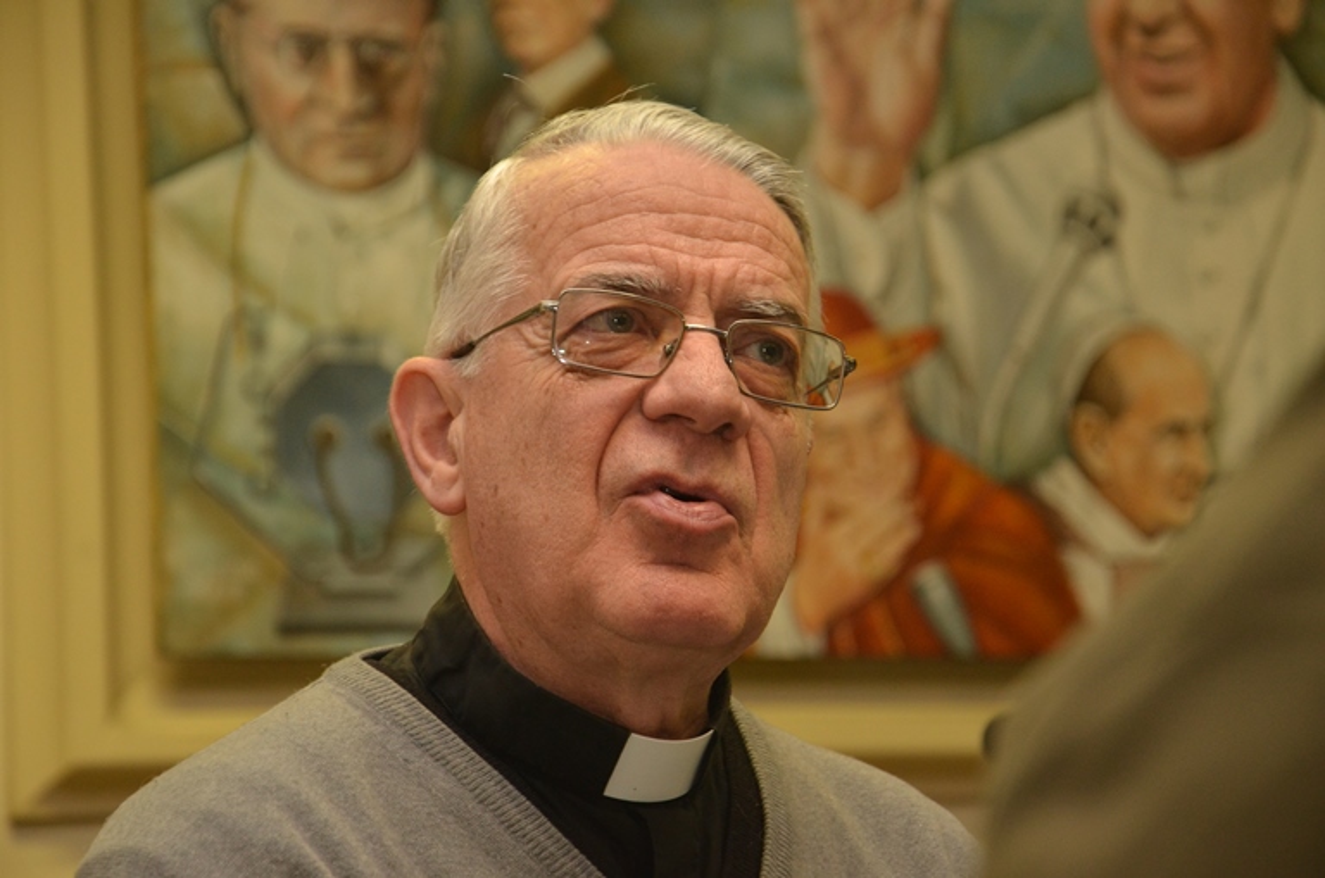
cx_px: 662
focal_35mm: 120
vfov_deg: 11.4
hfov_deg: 17.1
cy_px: 439
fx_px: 4408
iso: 1000
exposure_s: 1/50
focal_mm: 80
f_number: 5.3
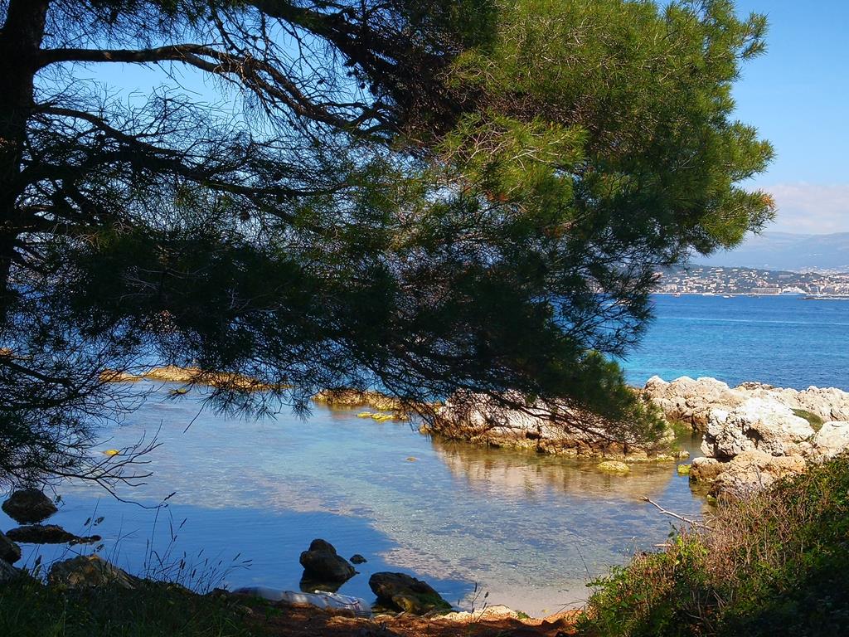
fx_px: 1079
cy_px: 318
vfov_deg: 32.9
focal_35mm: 44
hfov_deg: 42.9
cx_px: 424
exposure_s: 1/1451
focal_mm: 3.95
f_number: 1.6
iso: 50
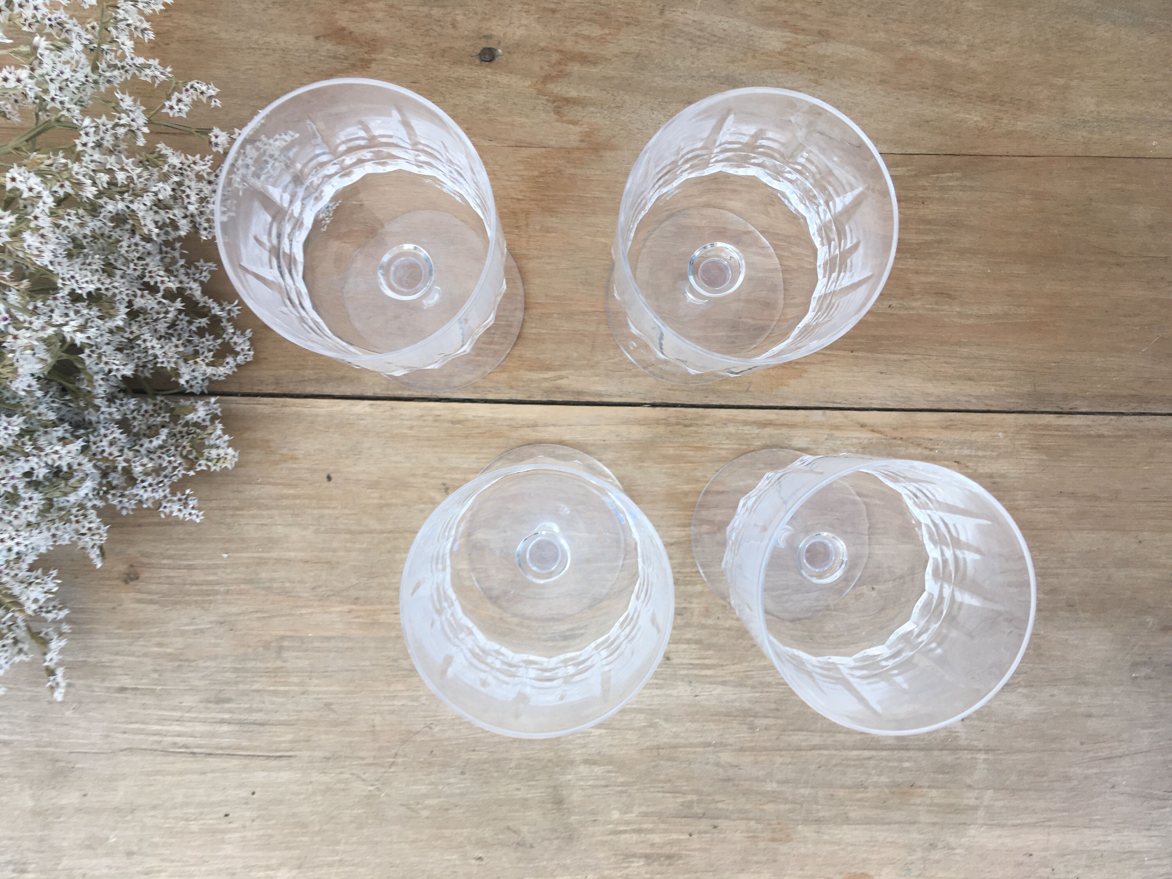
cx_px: 586
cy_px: 440
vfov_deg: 48.2
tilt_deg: -86.4
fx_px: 982
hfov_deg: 61.7
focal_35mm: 29
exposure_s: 1/50
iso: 25
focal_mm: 4.15
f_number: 2.2
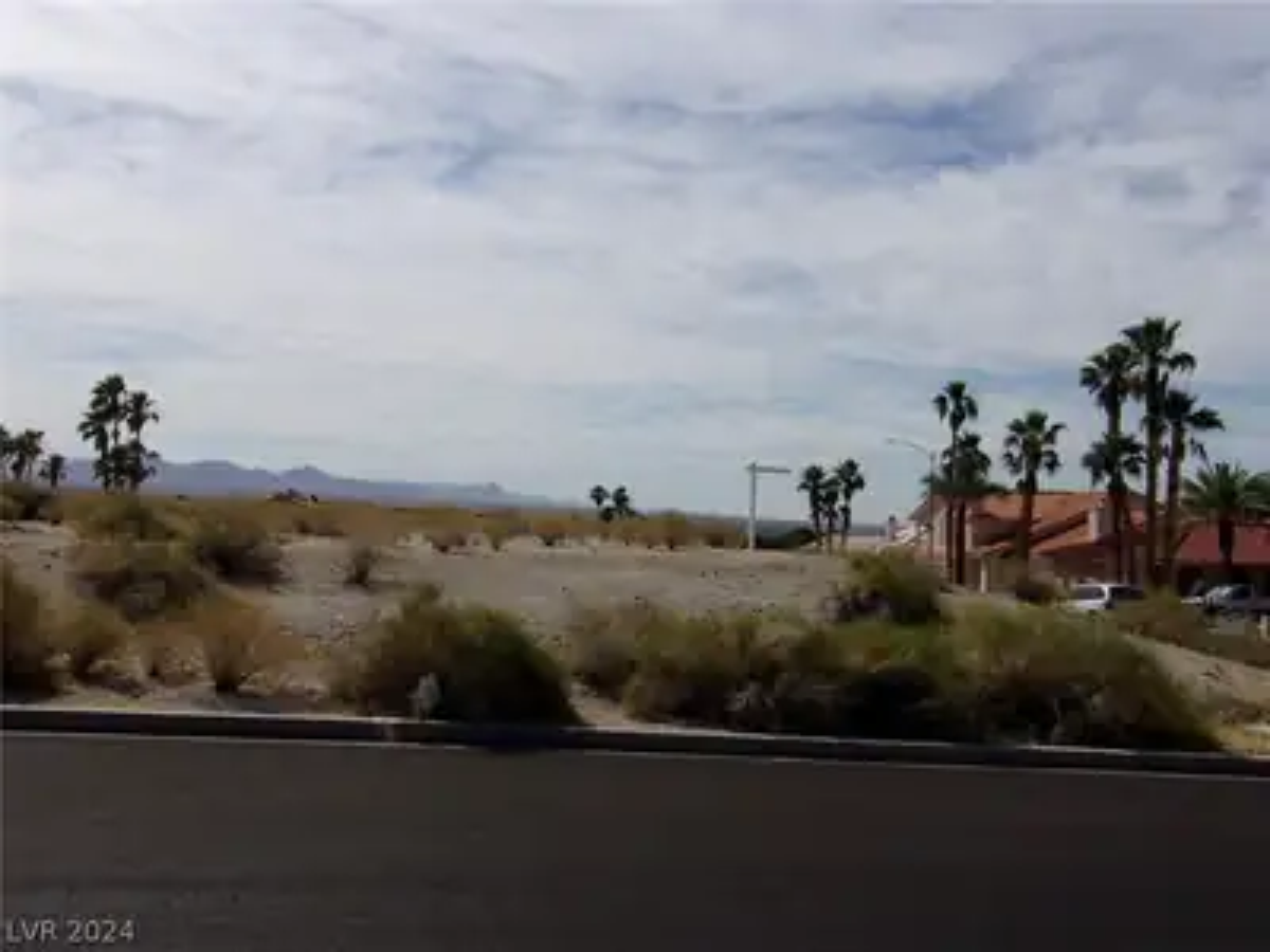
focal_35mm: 34
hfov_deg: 54.0
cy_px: 476
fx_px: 1247
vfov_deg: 41.8
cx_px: 635
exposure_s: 1/210
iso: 80
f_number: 11.6
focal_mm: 6.1
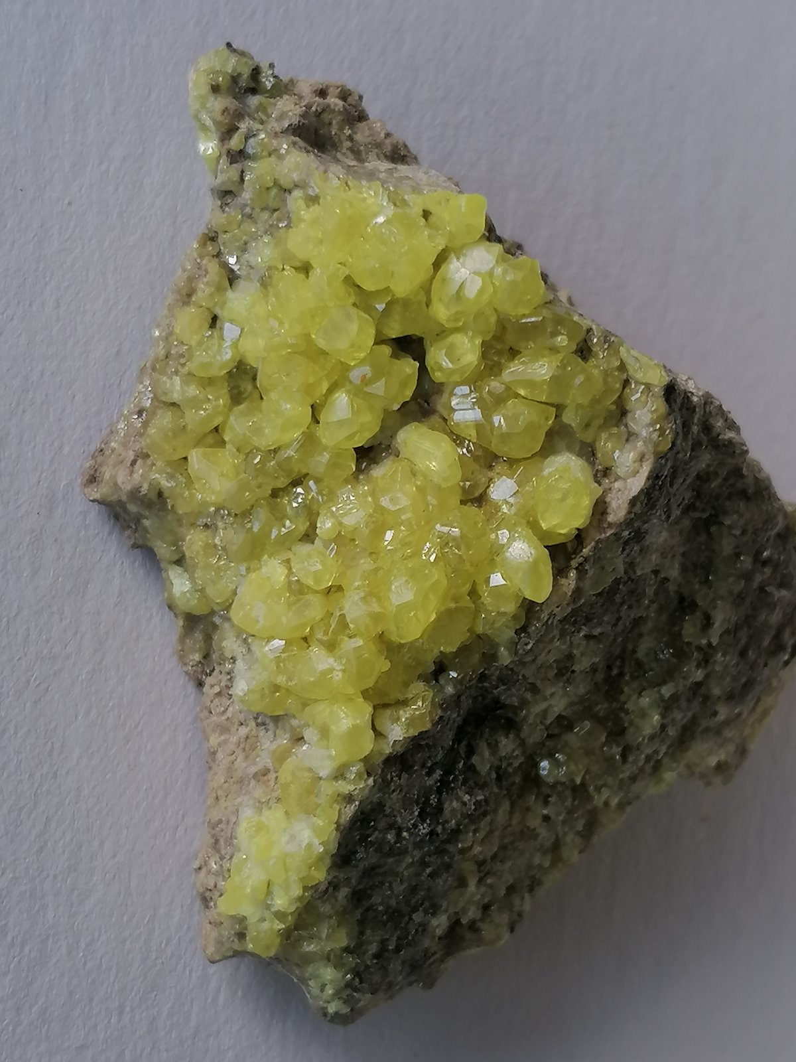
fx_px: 2300
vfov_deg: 26.0
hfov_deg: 19.6
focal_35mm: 75
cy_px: 531
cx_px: 398
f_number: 1.8
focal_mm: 4.75
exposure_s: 1/131
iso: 50
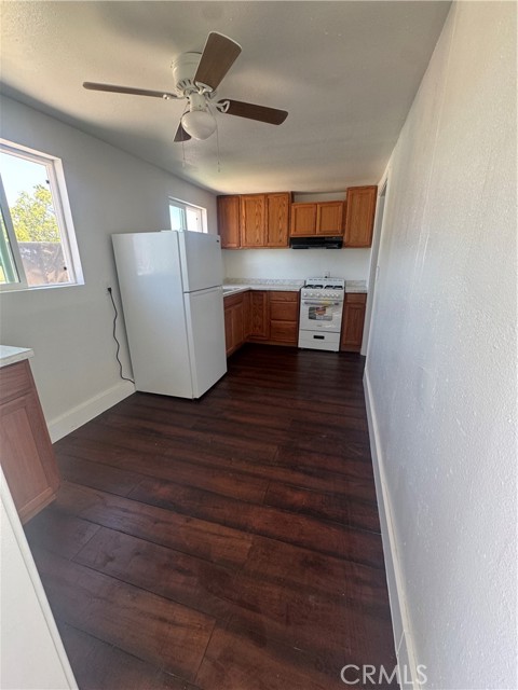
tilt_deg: -17.3
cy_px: 345
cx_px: 259
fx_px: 279
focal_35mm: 14
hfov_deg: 85.7
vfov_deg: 102.1
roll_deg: +1.4
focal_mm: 2.22
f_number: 2.2
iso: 160
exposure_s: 1/99
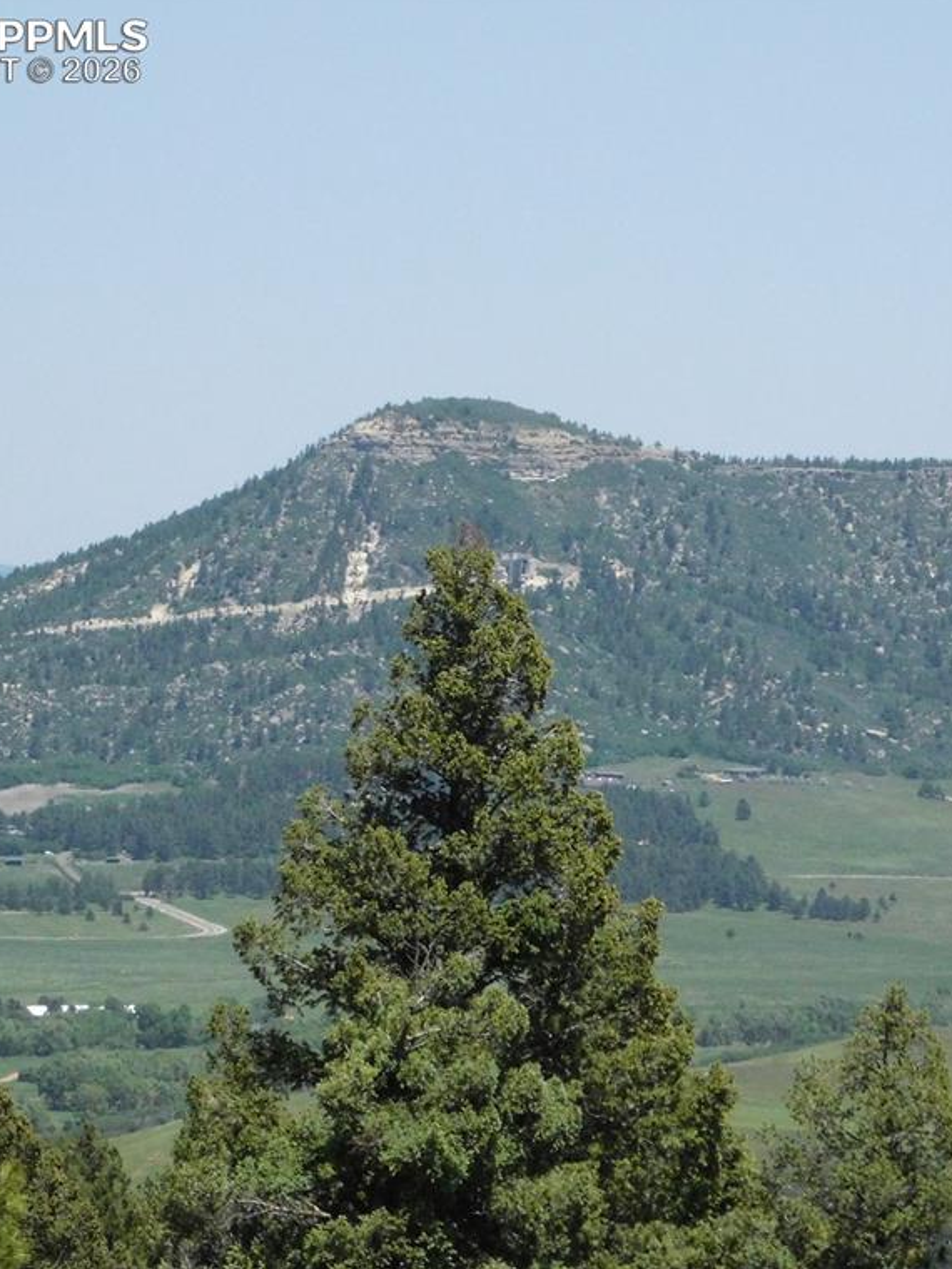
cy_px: 630
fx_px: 8397
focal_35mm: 229
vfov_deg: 8.6
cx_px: 668
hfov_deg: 6.5
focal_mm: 30.1
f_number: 10.6
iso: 800
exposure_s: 1/1000
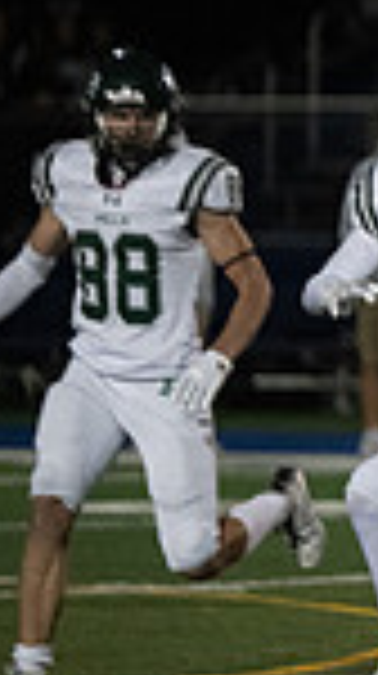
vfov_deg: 3.3
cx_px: 1242
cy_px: 466
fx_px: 11621
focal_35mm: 650
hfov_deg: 1.8
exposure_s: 1/1600
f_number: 2.8
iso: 5000
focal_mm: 160
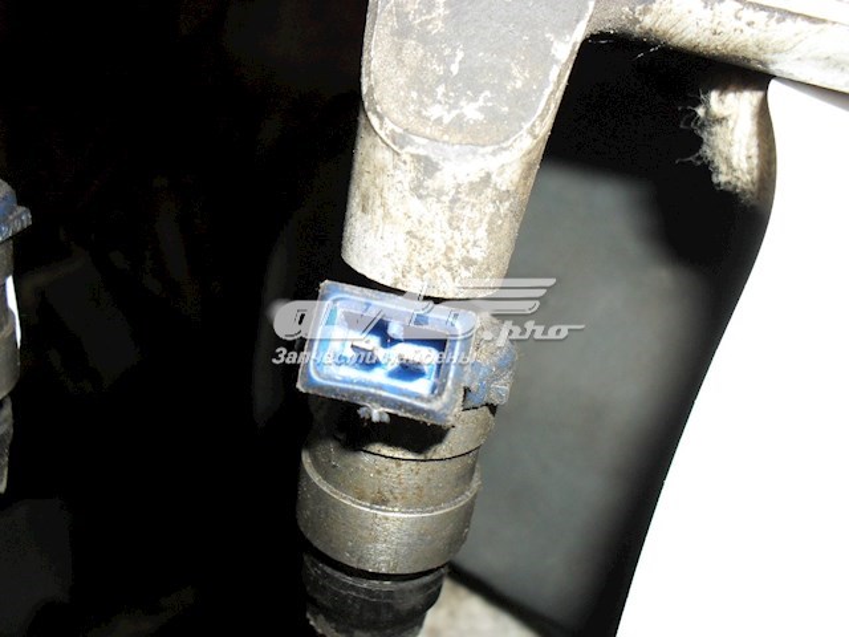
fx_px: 858
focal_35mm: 35
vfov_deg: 40.7
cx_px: 424
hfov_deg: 52.6
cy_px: 318
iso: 200
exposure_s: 1/45
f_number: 3.2
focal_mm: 6.3
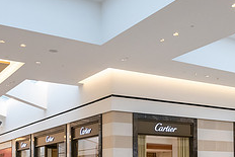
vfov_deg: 21.8
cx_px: 150
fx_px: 392
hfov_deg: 33.2
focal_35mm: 60
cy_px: 161
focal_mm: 24
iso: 3200
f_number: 6.3
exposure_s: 1/400
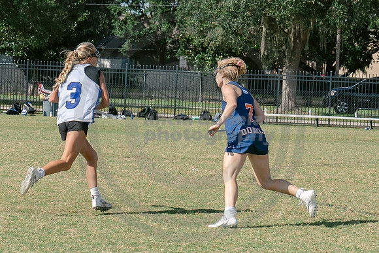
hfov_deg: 10.5
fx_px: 2058
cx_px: 182
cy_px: 129
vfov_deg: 7.0
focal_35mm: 195
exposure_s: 1/1000
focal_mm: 70
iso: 250
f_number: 5.6
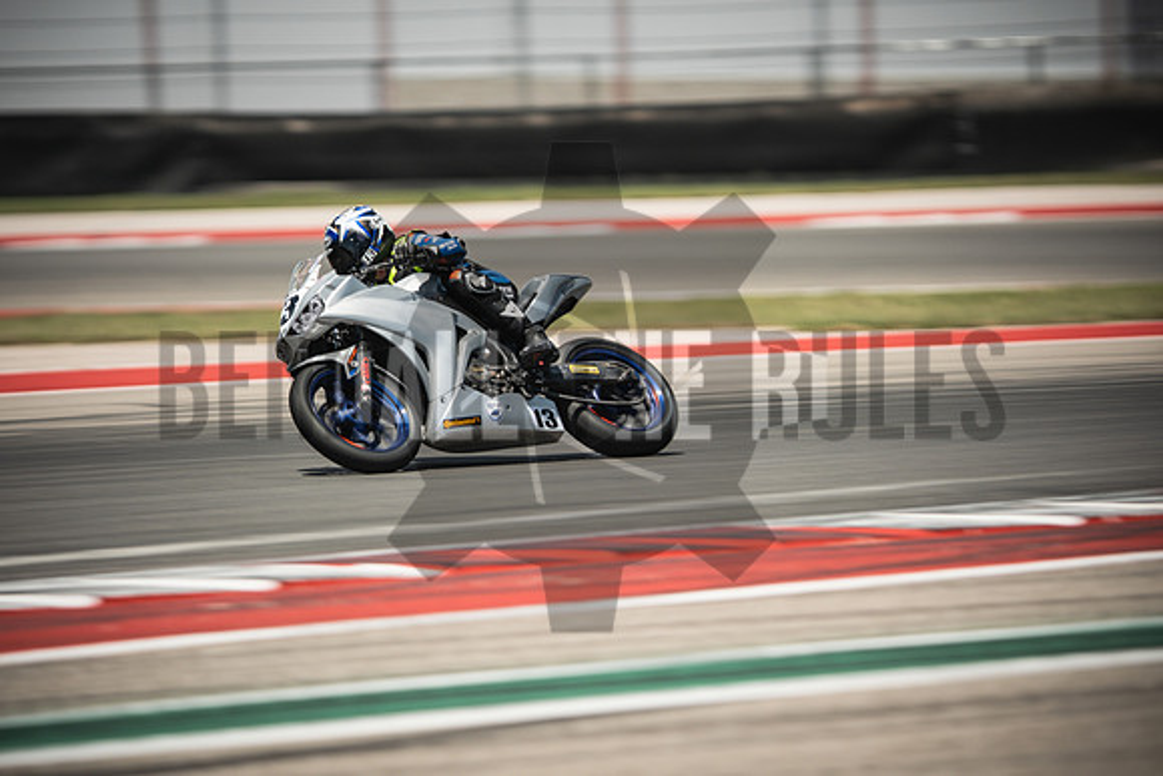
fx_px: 9693
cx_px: 582
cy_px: 388
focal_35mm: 300
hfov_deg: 6.9
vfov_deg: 4.6
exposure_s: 1/250
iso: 160
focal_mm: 200
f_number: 2
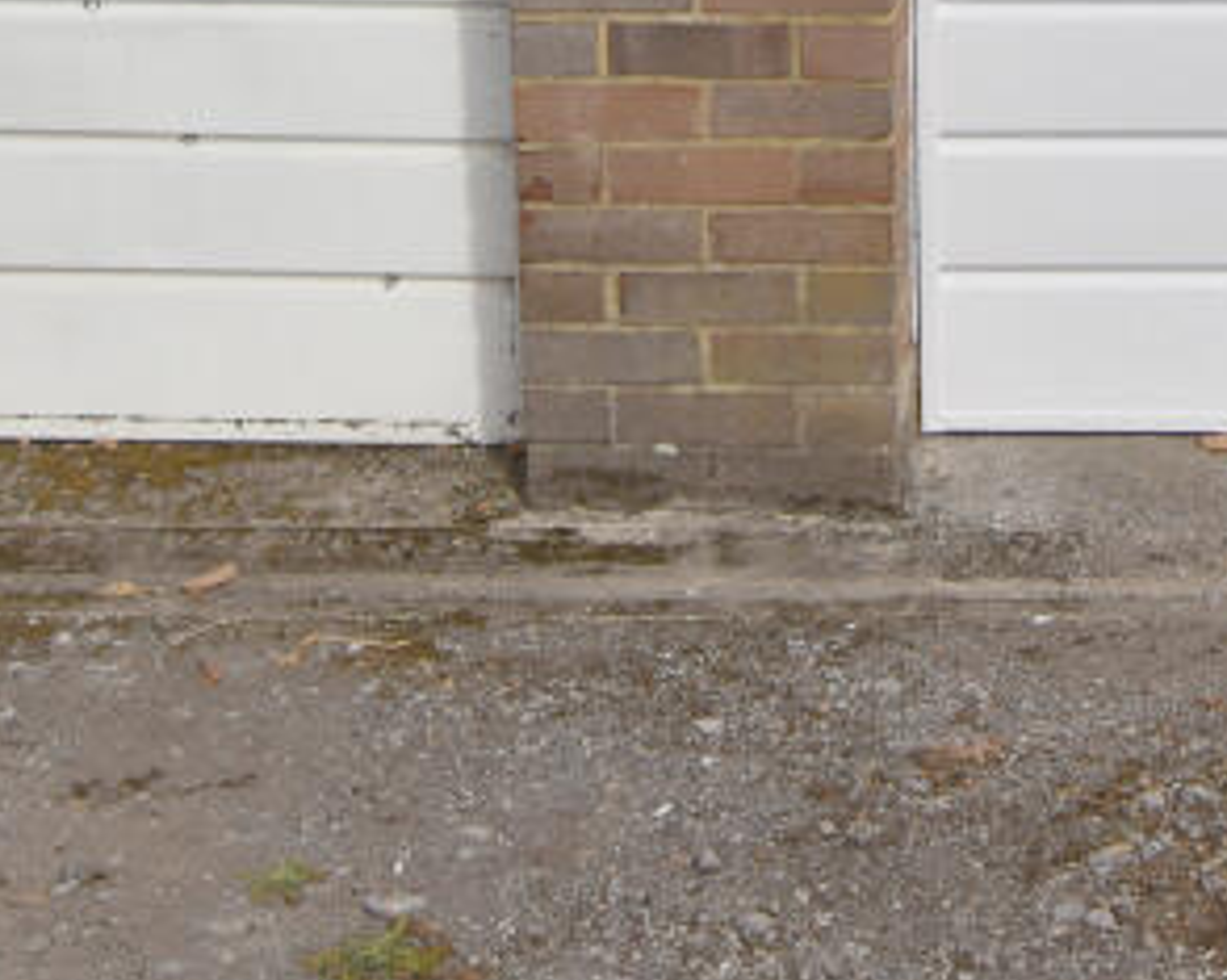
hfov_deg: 22.2
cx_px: 1156
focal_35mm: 84
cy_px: -438
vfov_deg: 16.8
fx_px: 3035
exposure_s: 1/320
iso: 100
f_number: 9
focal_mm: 17
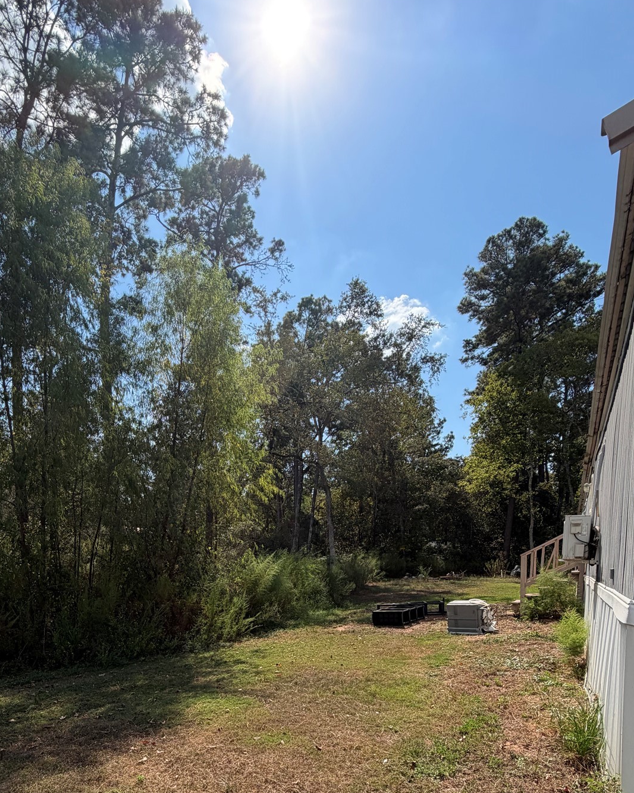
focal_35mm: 21
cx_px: 253
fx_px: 493
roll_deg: -0.1
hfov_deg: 64.9
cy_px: 602
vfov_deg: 71.9
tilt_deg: -3.1
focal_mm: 2.22
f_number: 2.2
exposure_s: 1/864
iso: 32
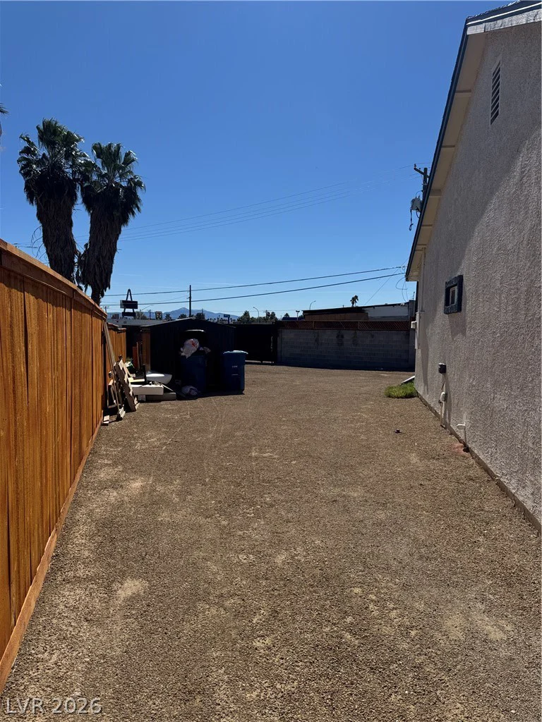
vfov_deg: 71.6
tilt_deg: -3.2
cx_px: 271
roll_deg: -0.8
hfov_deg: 56.8
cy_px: 361
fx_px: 501
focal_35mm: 24
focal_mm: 6.76
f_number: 1.78
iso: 80
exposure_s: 1/7937
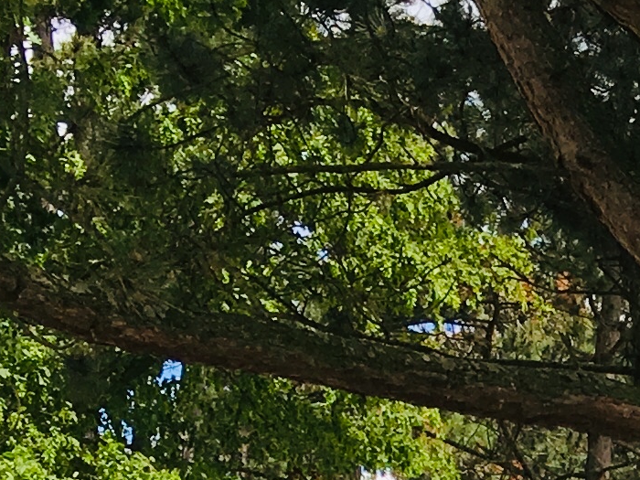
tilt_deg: -2.6
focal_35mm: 167
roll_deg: -0.2
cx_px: 985
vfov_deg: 7.8
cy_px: 1377
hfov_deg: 11.3
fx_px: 3088
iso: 25
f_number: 2.2
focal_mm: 4.15
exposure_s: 1/693
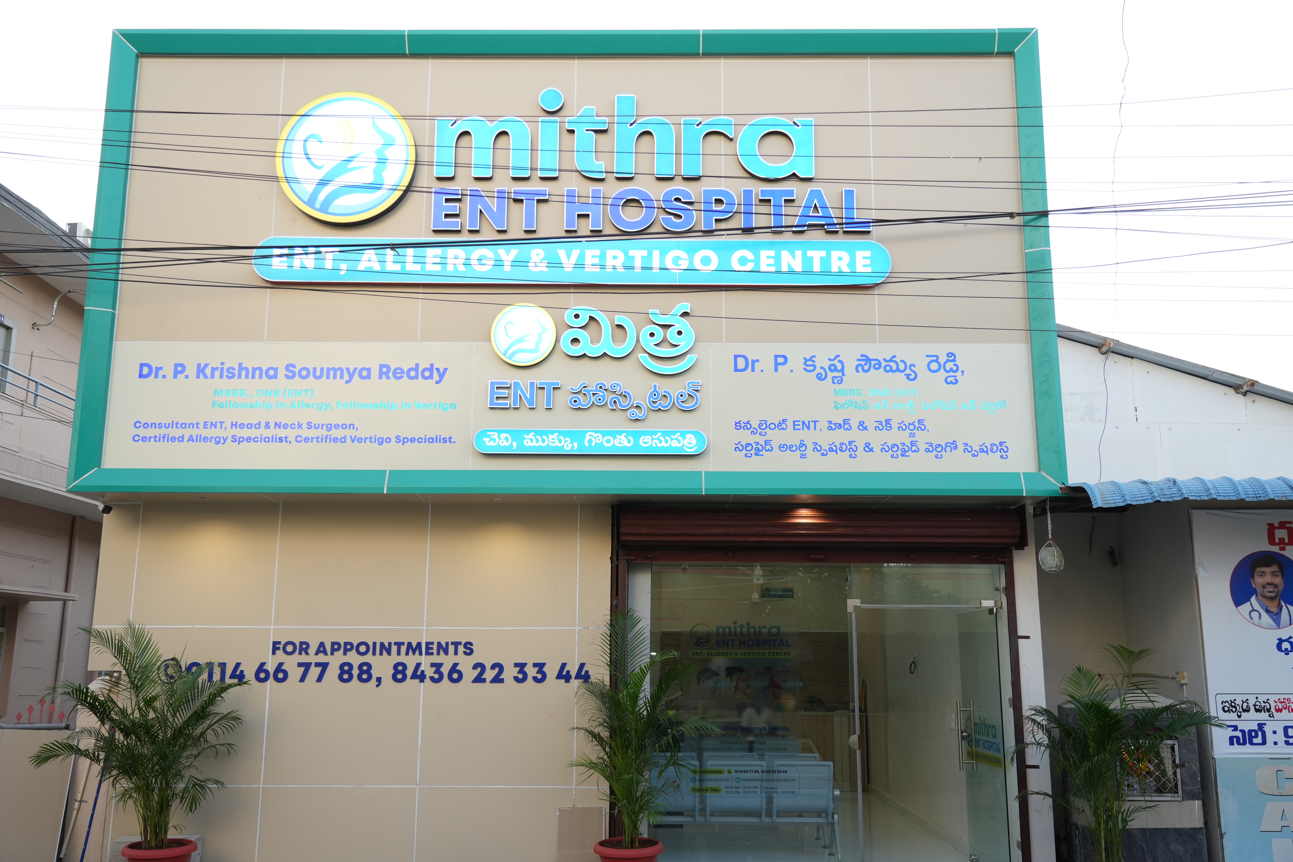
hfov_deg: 58.7
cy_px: 431
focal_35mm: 32
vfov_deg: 41.1
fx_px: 1149
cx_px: 646
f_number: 4
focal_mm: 32
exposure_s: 1/320
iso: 320
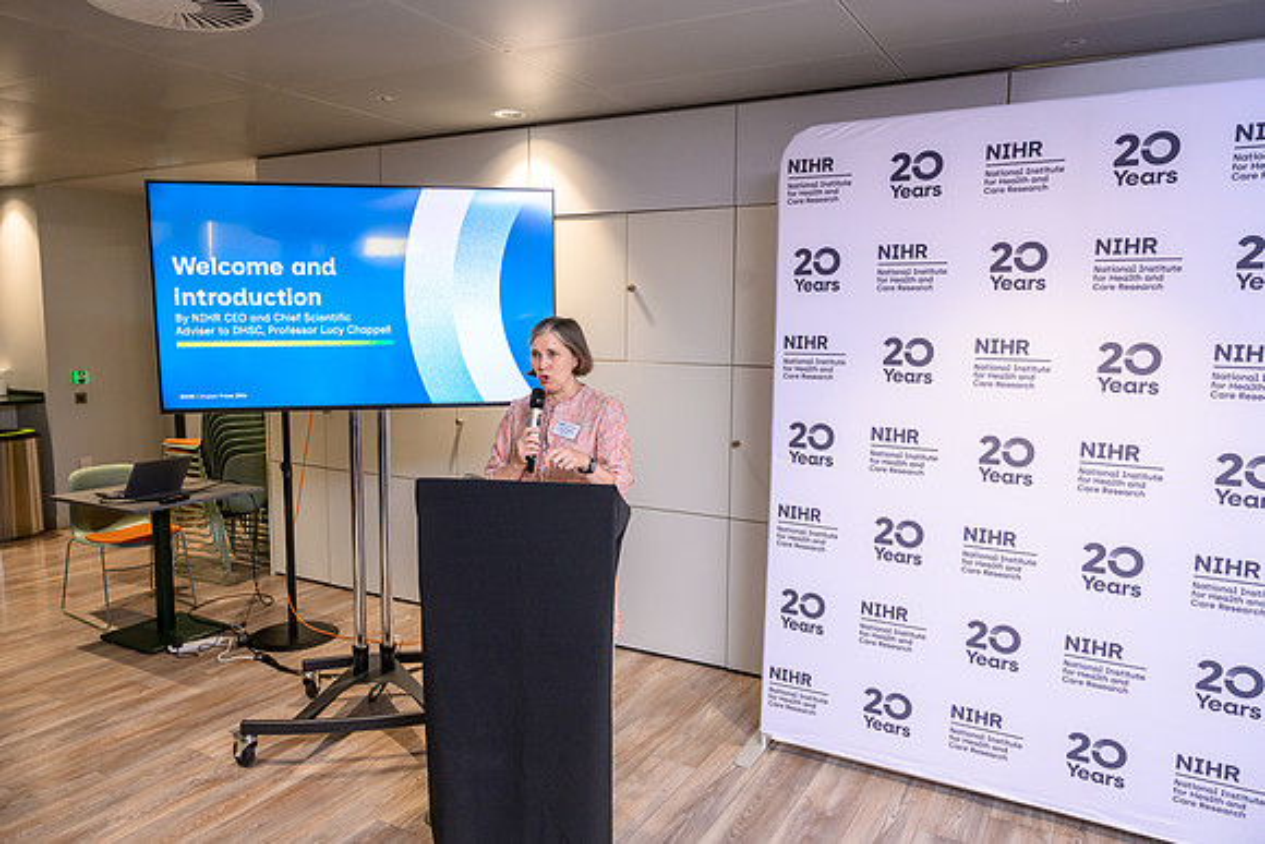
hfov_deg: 69.2
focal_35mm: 26
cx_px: 632
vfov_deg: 49.4
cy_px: 422
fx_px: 917
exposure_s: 1/200
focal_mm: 26
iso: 1600
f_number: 4.5
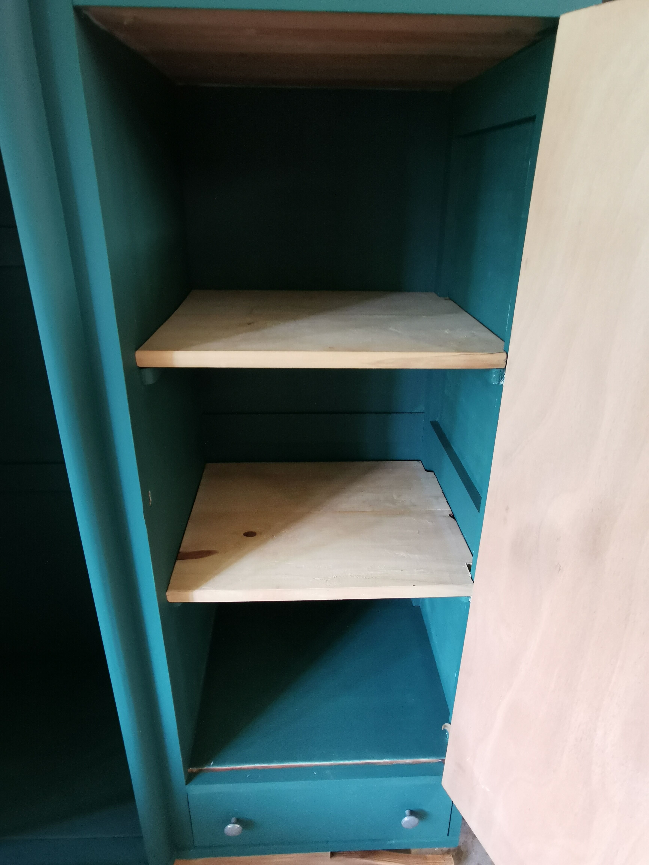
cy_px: 432
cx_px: 324
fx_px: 525
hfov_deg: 63.4
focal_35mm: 21
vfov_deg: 79.0
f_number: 2.2
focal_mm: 2.26
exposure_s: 1/25
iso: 400
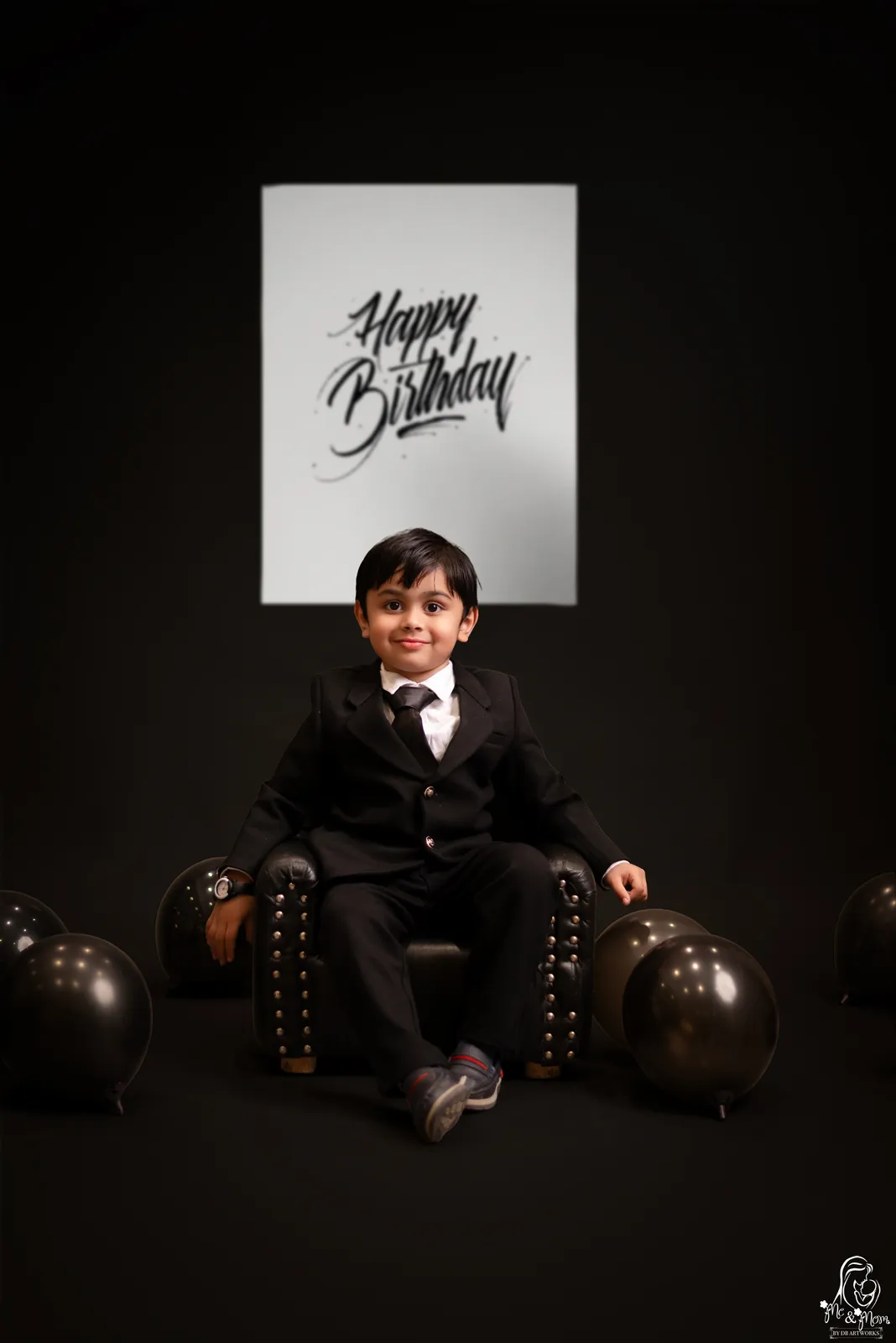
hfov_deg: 27.0
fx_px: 1865
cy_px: 672
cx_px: 448
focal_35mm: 50
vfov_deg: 39.6
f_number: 1.8
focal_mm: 50
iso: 400
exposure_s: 1/320
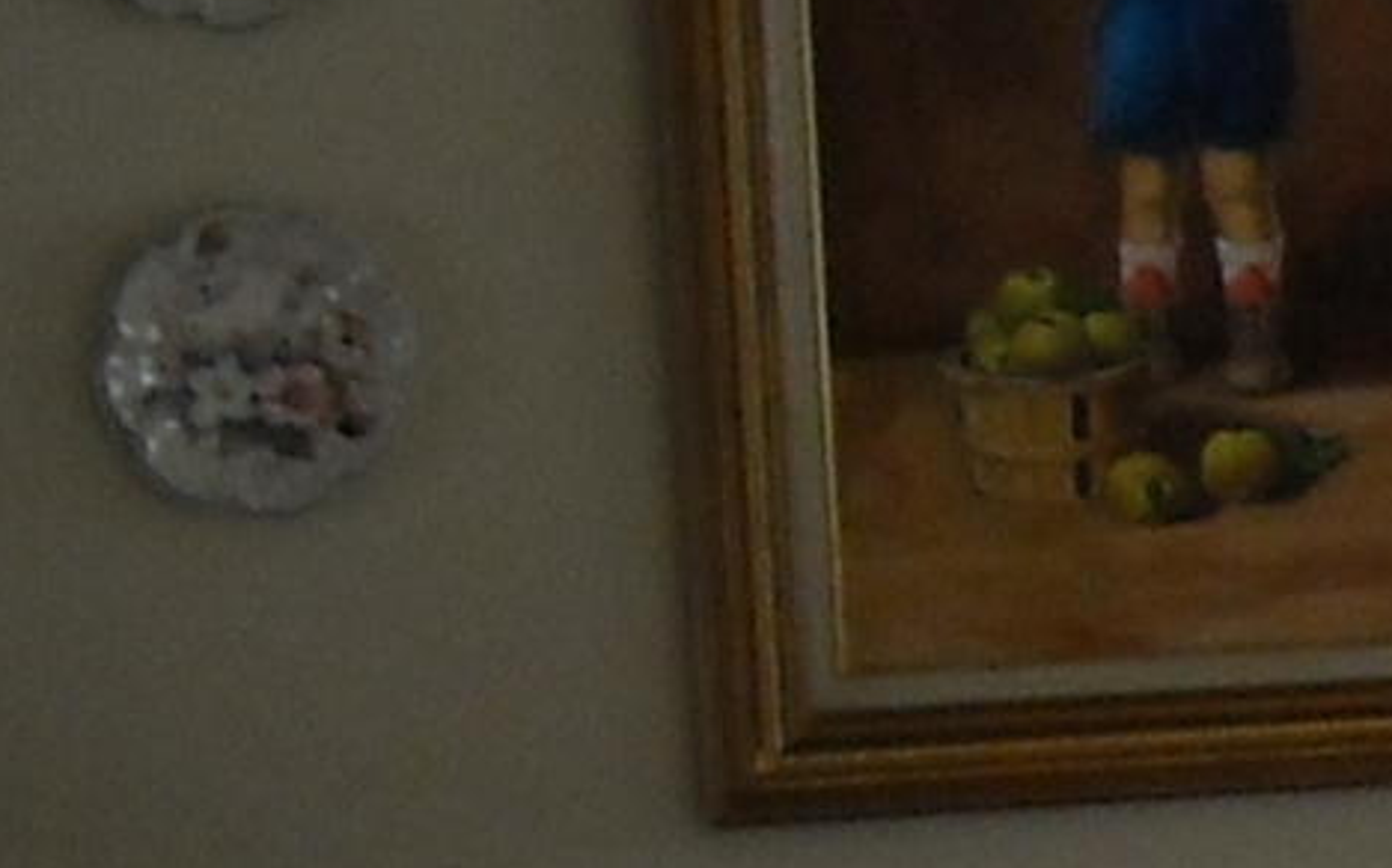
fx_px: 9025
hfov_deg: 8.1
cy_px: 2108
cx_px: 3495
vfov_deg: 5.3
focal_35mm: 238
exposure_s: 1/60
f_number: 2.8
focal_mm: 5.7
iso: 168
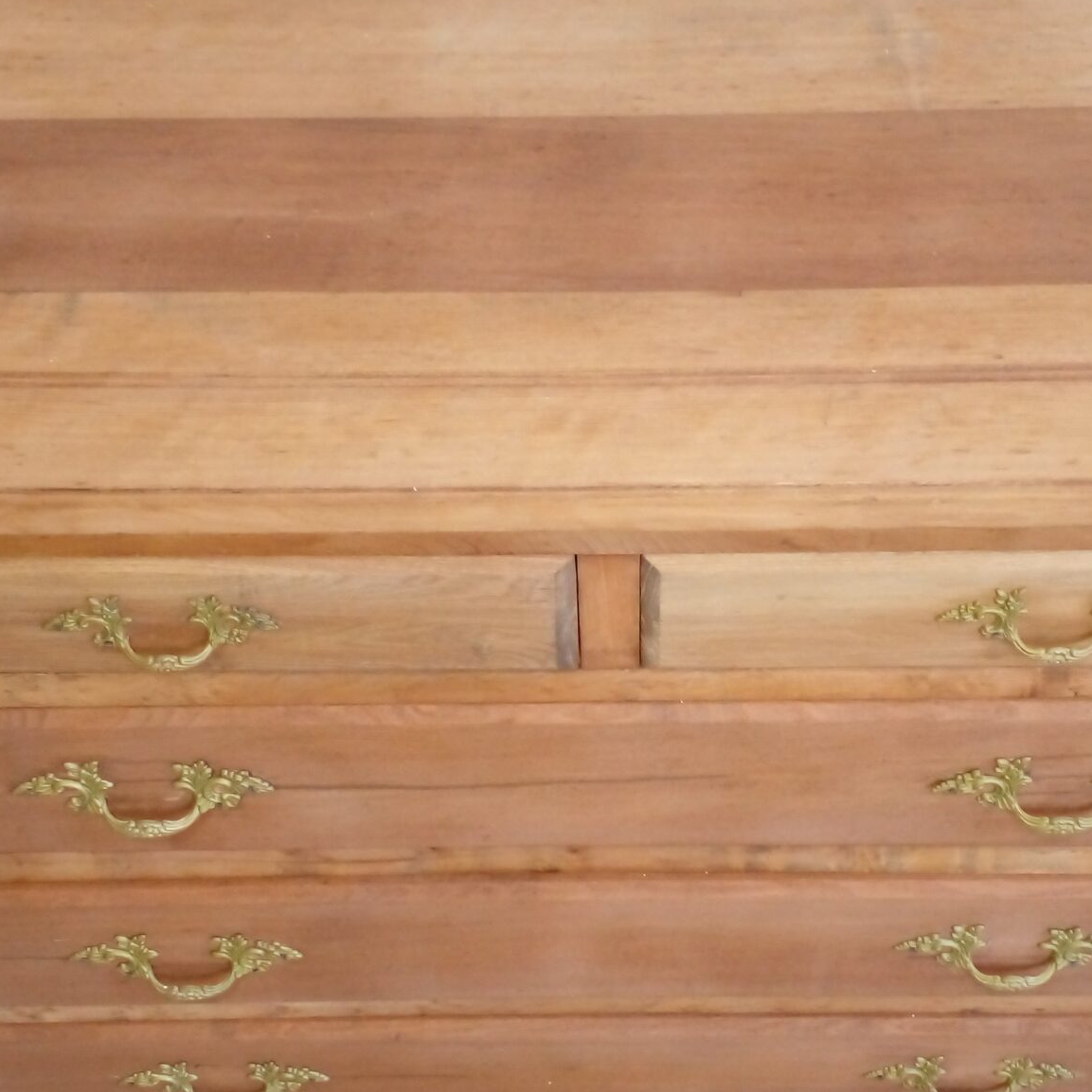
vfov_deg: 32.2
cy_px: 532
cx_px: 602
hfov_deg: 32.2
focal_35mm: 53
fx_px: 1892
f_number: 1.9
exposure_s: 1/33.3
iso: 250
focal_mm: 3.6
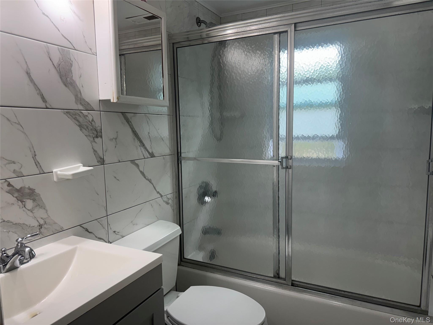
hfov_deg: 71.6
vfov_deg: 56.8
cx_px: 216
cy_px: 162
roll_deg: +1.2
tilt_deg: -6.9
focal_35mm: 24
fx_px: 300
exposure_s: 1/207
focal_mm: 6.76
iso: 80
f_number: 1.78
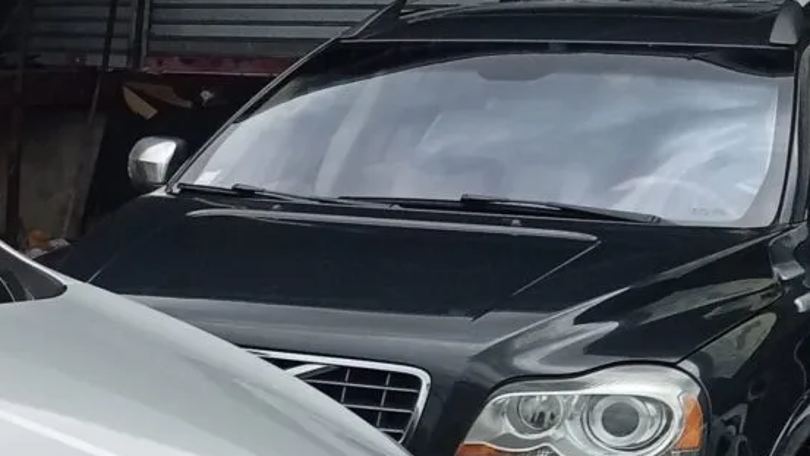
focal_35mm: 106
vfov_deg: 11.2
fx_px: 2277
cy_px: 531
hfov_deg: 18.0
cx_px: -413
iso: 100
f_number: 2.2
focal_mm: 3.46
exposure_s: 1/820
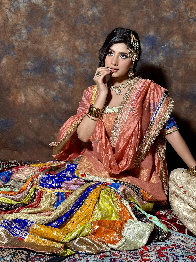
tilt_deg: -10.9
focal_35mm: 48
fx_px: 362
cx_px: 98
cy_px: 131
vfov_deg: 39.7
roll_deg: -3.9
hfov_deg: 30.3
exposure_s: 1/50
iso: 100
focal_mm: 6.76
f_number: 1.78
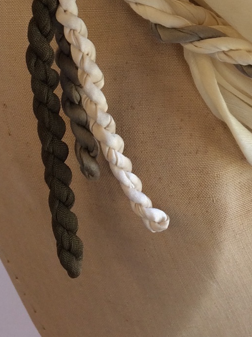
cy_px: -95
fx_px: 845
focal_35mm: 87
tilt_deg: -14.5
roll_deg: +0.3
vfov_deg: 20.6
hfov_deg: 16.5
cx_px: 265
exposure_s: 1/50
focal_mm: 4.15
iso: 40
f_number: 2.2
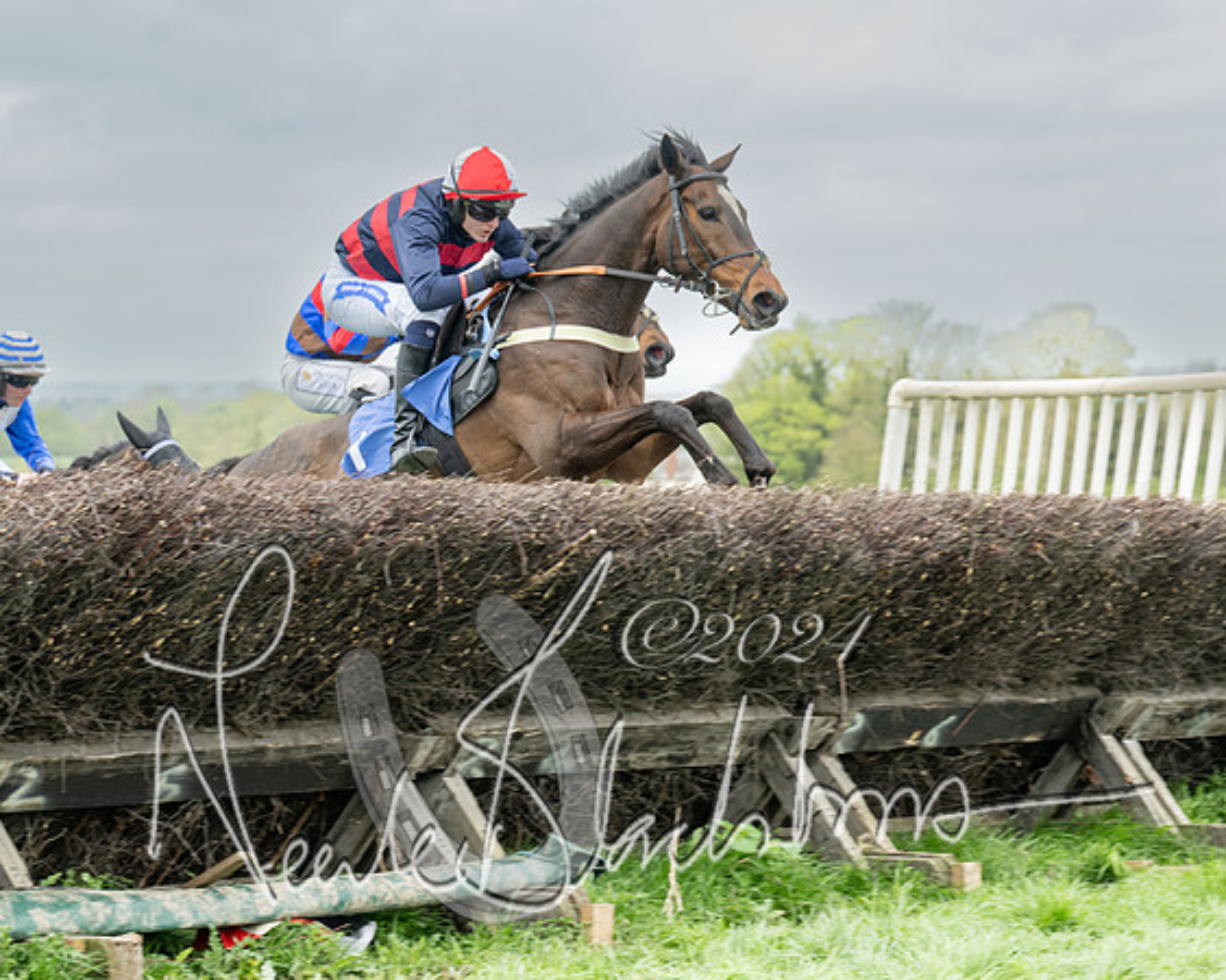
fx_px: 4601
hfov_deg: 15.2
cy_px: 550
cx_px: 552
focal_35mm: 127
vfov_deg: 12.2
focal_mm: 94
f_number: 5
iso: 400
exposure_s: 1/500
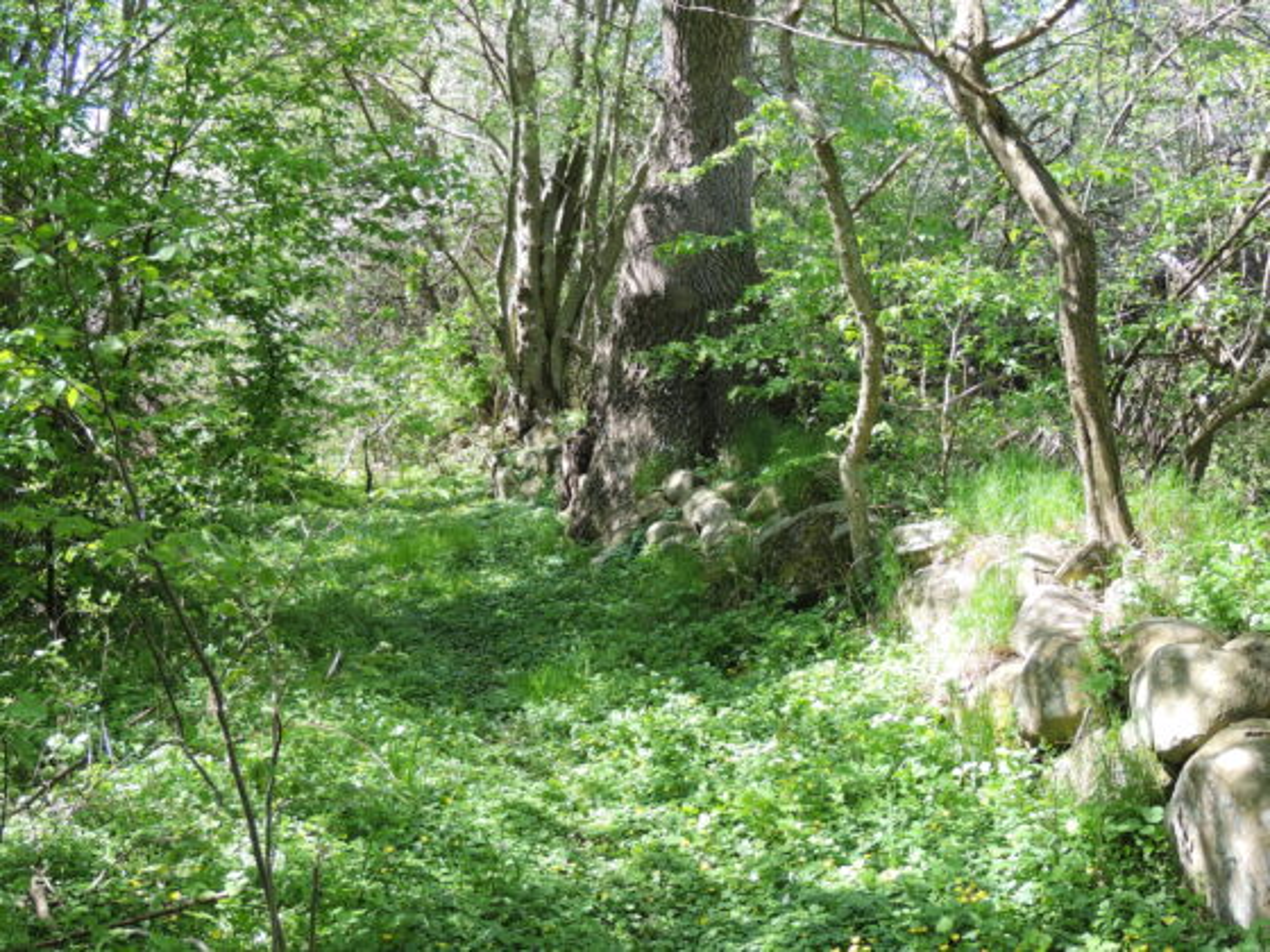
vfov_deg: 30.9
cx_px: 635
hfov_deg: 40.4
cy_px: 476
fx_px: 1724
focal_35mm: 47
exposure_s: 1/80
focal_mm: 8.3
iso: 100
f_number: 3.5
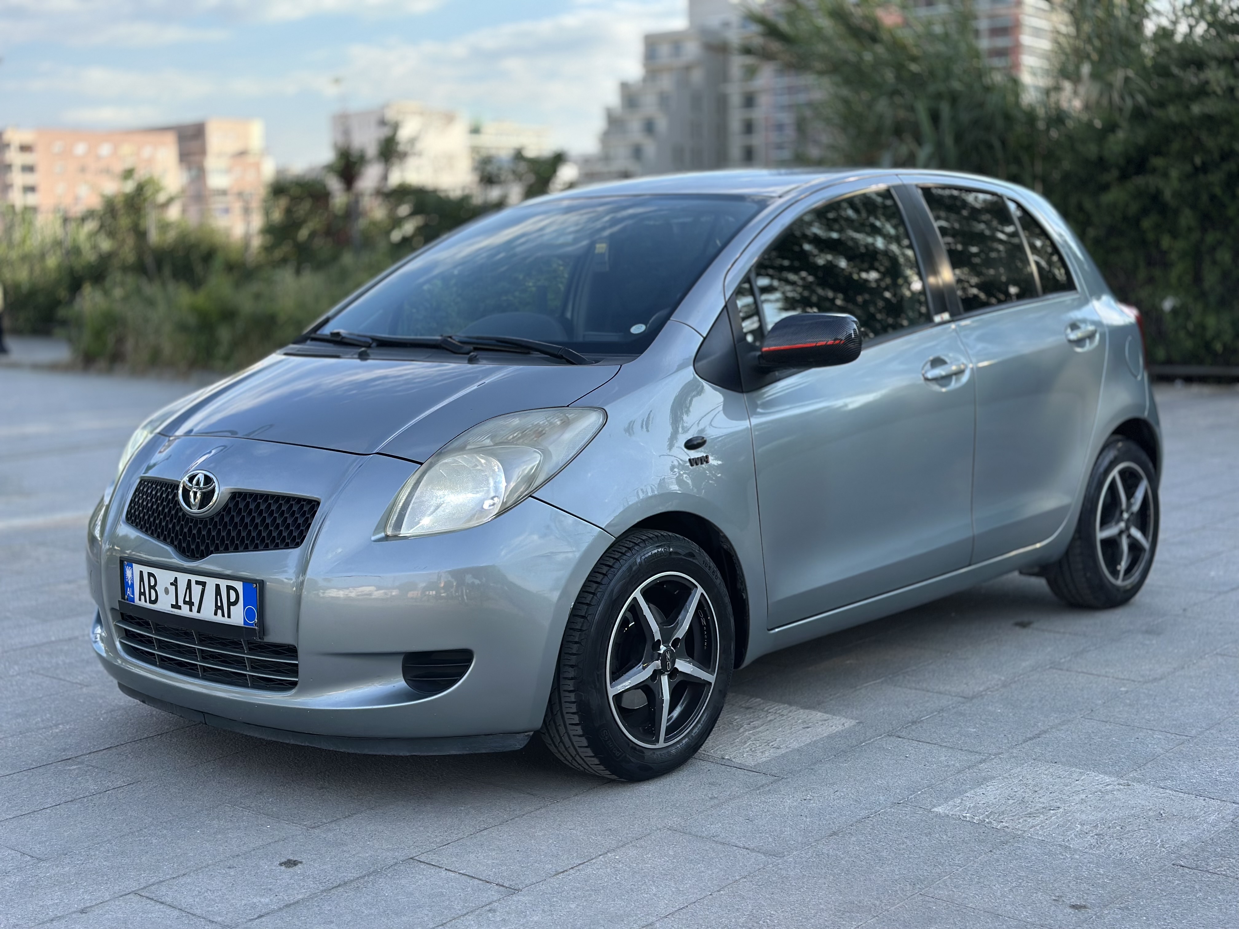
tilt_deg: -6.9
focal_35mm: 48
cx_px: 620
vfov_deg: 30.3
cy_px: 464
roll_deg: +1.4
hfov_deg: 39.7
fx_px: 1718
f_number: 1.78
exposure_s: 1/1085
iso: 80
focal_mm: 6.86
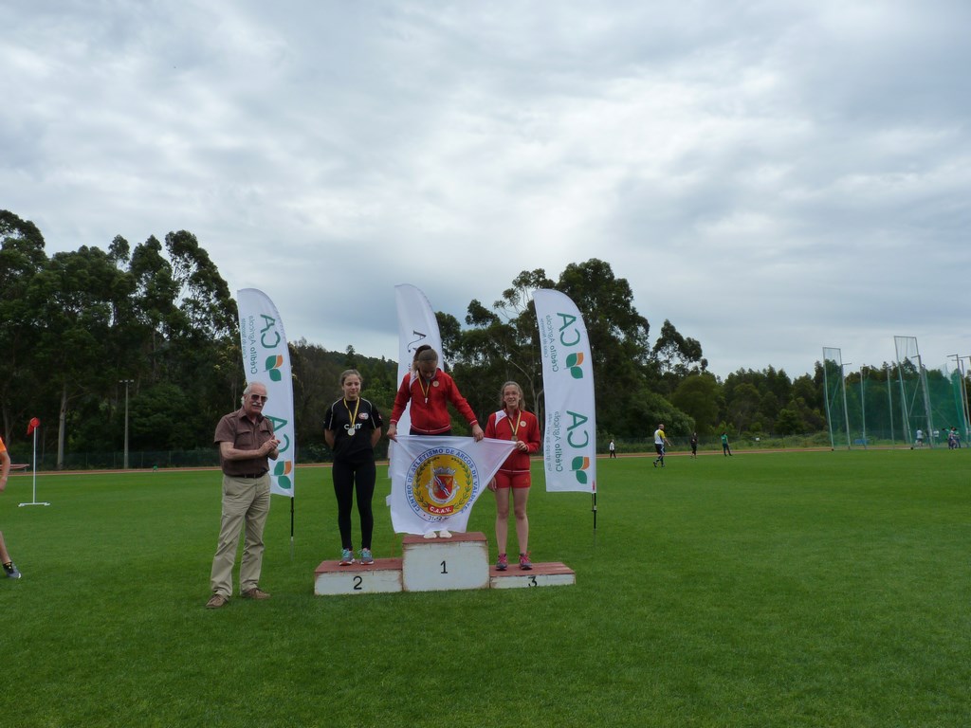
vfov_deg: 51.4
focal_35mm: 27
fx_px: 757
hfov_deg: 65.3
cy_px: 364
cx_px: 486
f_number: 6.3
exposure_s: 1/400
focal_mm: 4.8
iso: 125
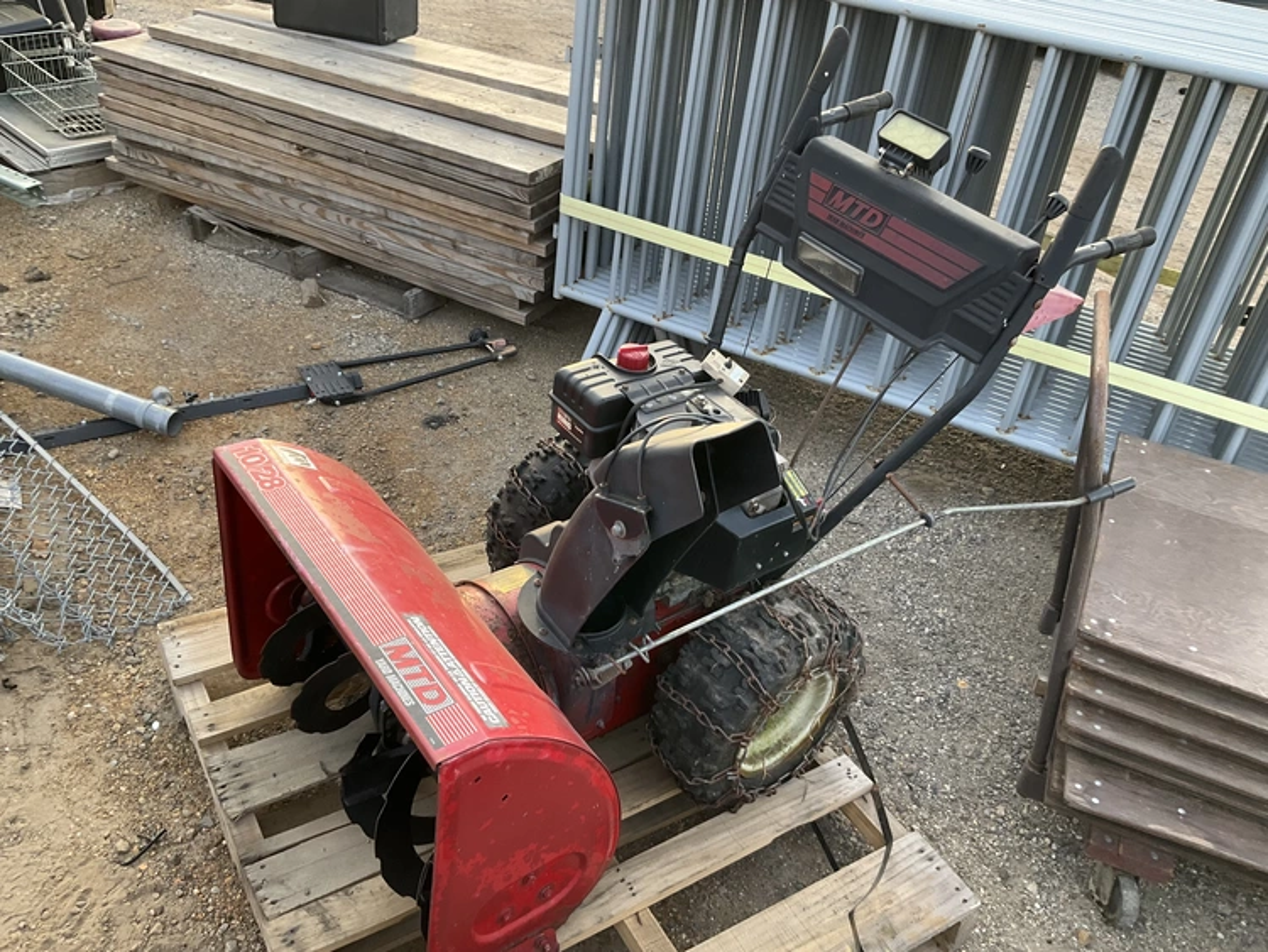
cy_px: 476
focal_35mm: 29
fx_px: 1063
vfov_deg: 48.3
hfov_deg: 61.6
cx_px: 634
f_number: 1.8
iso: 32
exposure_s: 1/122
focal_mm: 3
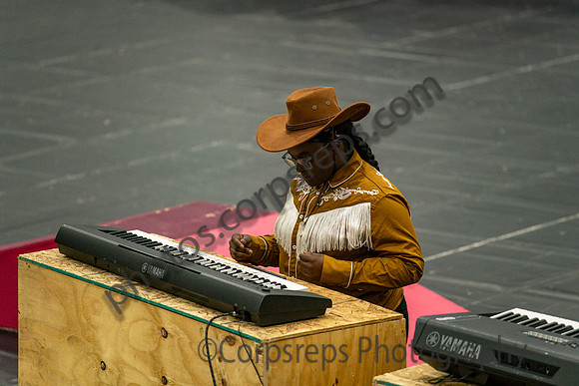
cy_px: 181
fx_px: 3425
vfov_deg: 6.5
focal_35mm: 213
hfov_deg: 9.7
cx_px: 293
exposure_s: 1/500
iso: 3200
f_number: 4
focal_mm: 200
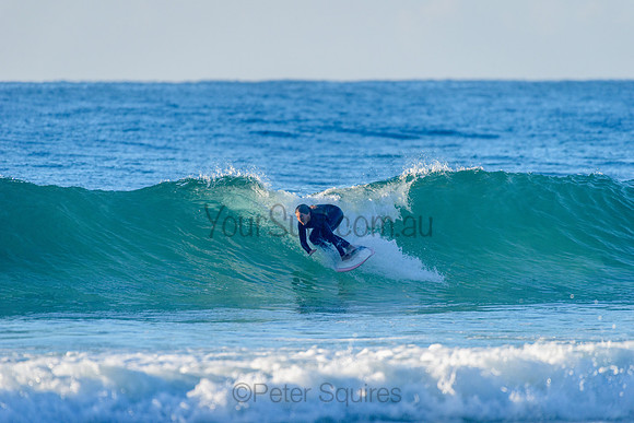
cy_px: 212
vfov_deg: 2.8
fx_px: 8811
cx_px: 317
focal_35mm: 500
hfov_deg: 4.1
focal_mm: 500
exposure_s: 1/2000
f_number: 5.6
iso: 500
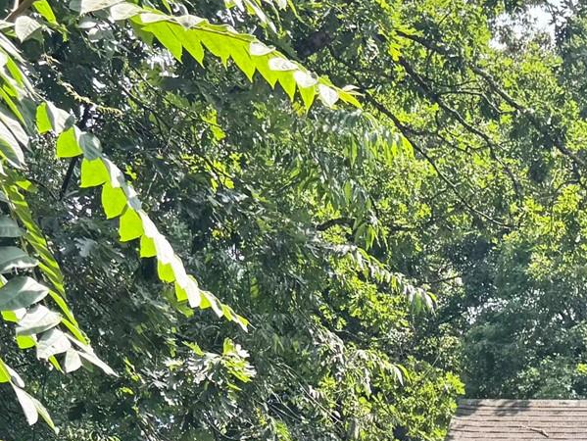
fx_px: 1391
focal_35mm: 82
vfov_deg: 16.8
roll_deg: -2.3
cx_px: 502
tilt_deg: +4.9
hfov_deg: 23.3
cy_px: 596
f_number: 1.78
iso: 80
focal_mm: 6.76
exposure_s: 1/802
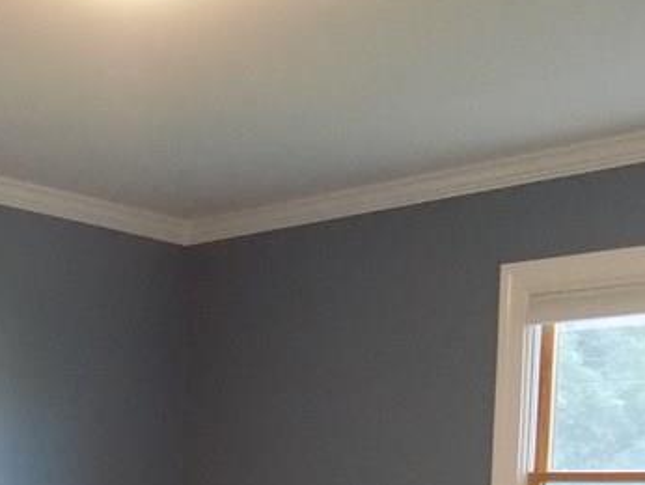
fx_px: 1268
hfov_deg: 27.1
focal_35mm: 68
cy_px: 662
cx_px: 19
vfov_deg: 19.6
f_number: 3.1
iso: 400
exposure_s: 1/25
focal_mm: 4
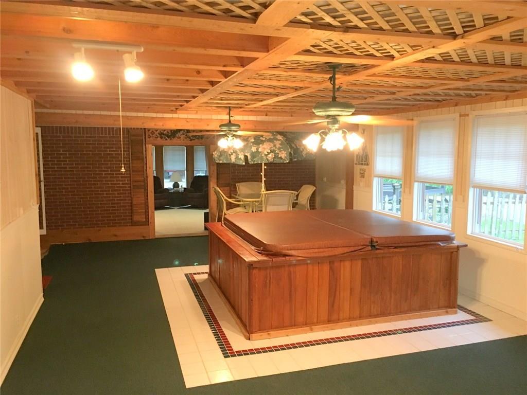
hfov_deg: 61.7
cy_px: 198
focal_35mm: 29
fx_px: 442
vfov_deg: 48.2
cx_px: 264
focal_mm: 4.15
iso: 200
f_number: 2.2
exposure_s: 1/17
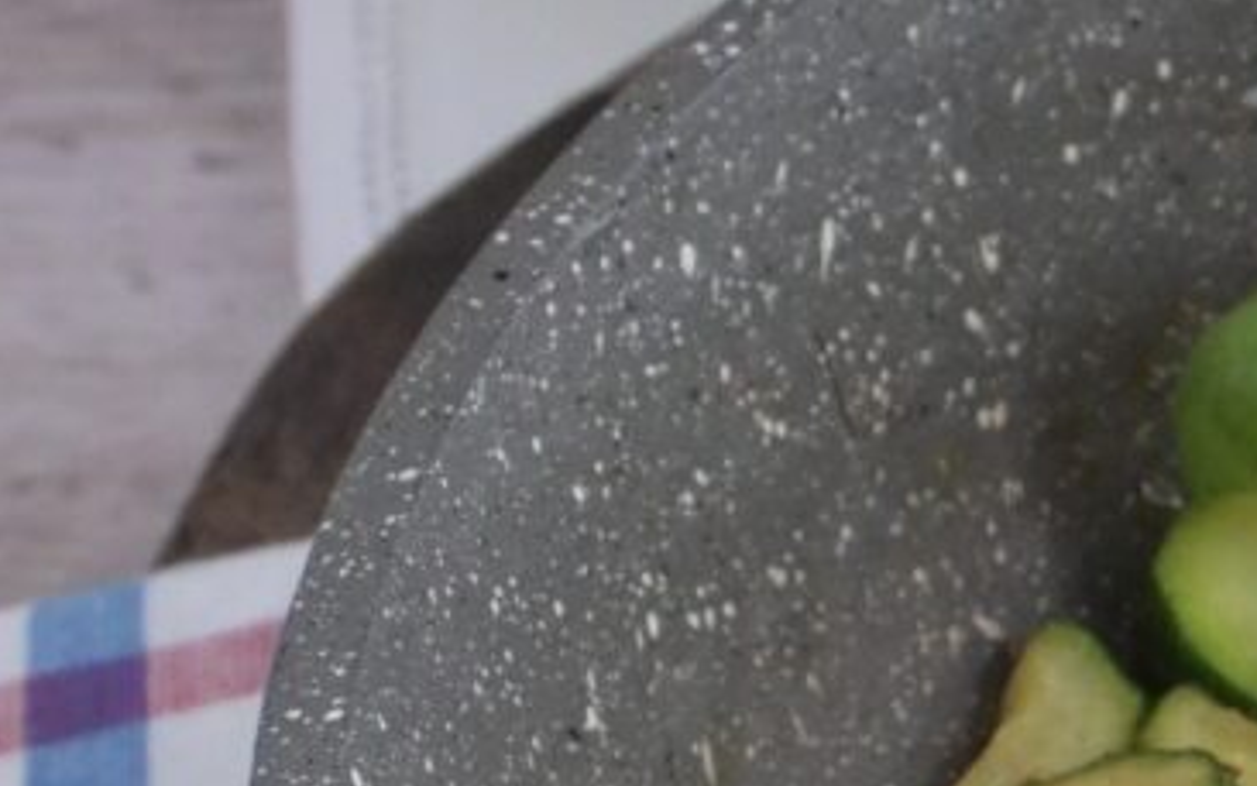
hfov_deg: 12.4
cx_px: 2291
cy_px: 978
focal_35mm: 154
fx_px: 5277
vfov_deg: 8.4
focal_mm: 24.5
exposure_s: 1/60
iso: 2500
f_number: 7.1
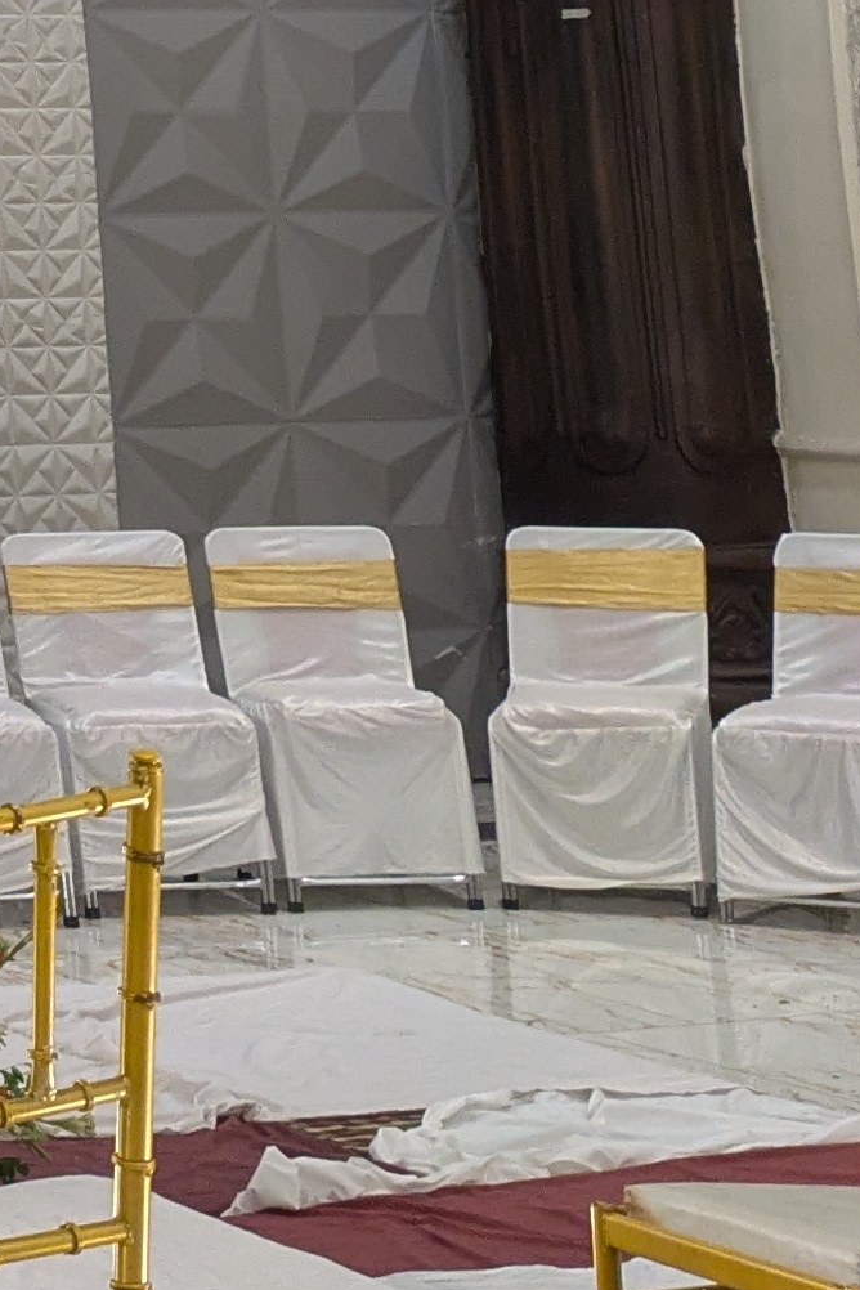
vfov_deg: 15.6
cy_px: -691
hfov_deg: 10.3
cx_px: -966
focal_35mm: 120
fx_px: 4300
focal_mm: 5.43
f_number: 1.89
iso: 159
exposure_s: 1/100
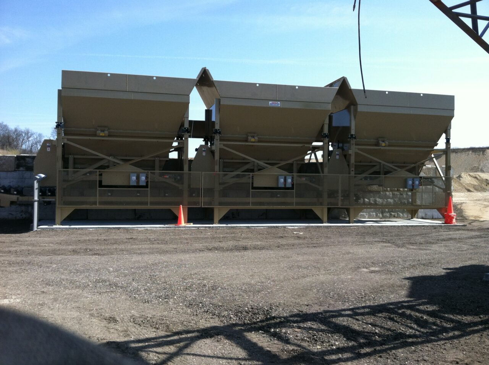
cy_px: 182
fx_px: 494
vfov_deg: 40.6
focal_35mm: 35
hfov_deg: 52.7
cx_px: 244
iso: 80
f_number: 2.8
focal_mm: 3.85
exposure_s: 1/789
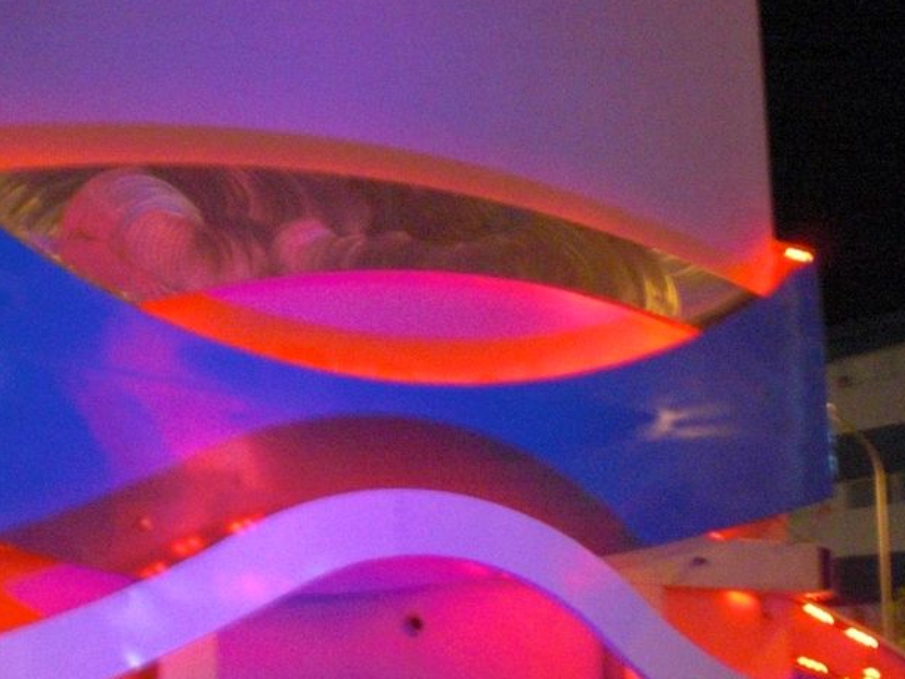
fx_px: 1621
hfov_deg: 30.5
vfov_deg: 23.5
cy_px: 477
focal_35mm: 62
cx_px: 201
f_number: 3.1
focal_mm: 6.3
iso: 800
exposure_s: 1/8
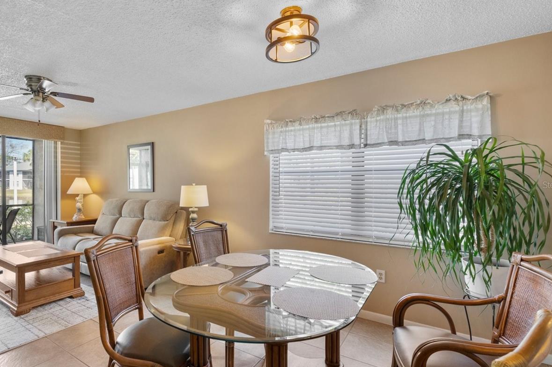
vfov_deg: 64.5
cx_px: 210
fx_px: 291
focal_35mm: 19
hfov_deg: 85.4
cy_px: 185
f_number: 8
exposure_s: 1/4
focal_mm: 14
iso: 800
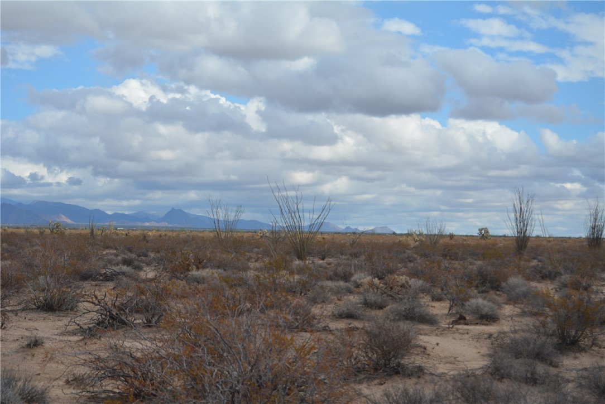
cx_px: 302
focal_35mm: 82
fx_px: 1387
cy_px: 202
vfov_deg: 16.6
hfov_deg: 24.6
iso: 400
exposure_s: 1/2000
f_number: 7.1
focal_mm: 55
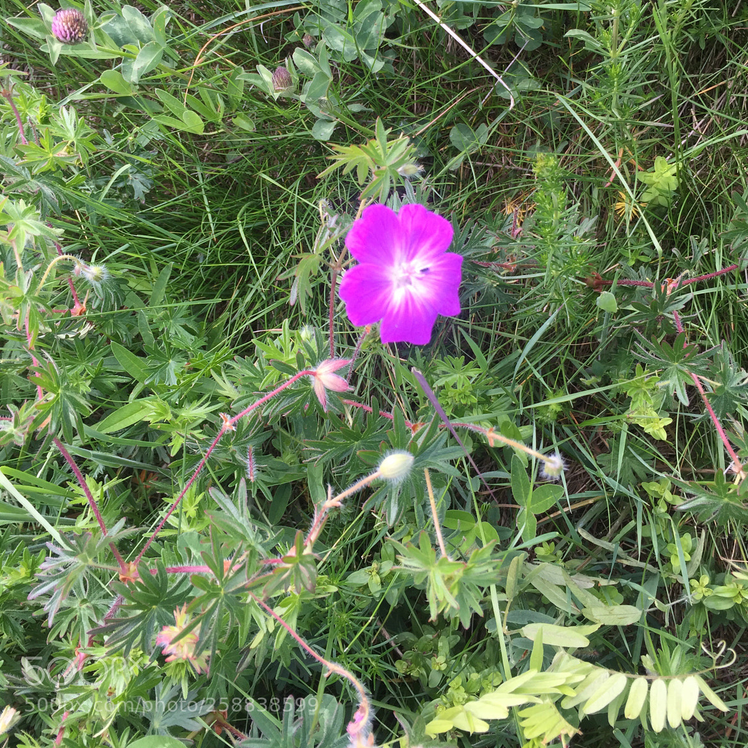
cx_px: 368
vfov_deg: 46.4
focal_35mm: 35
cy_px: 244
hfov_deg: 47.2
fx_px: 856
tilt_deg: -66.1
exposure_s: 1/319
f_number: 2.2
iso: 32
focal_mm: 4.15
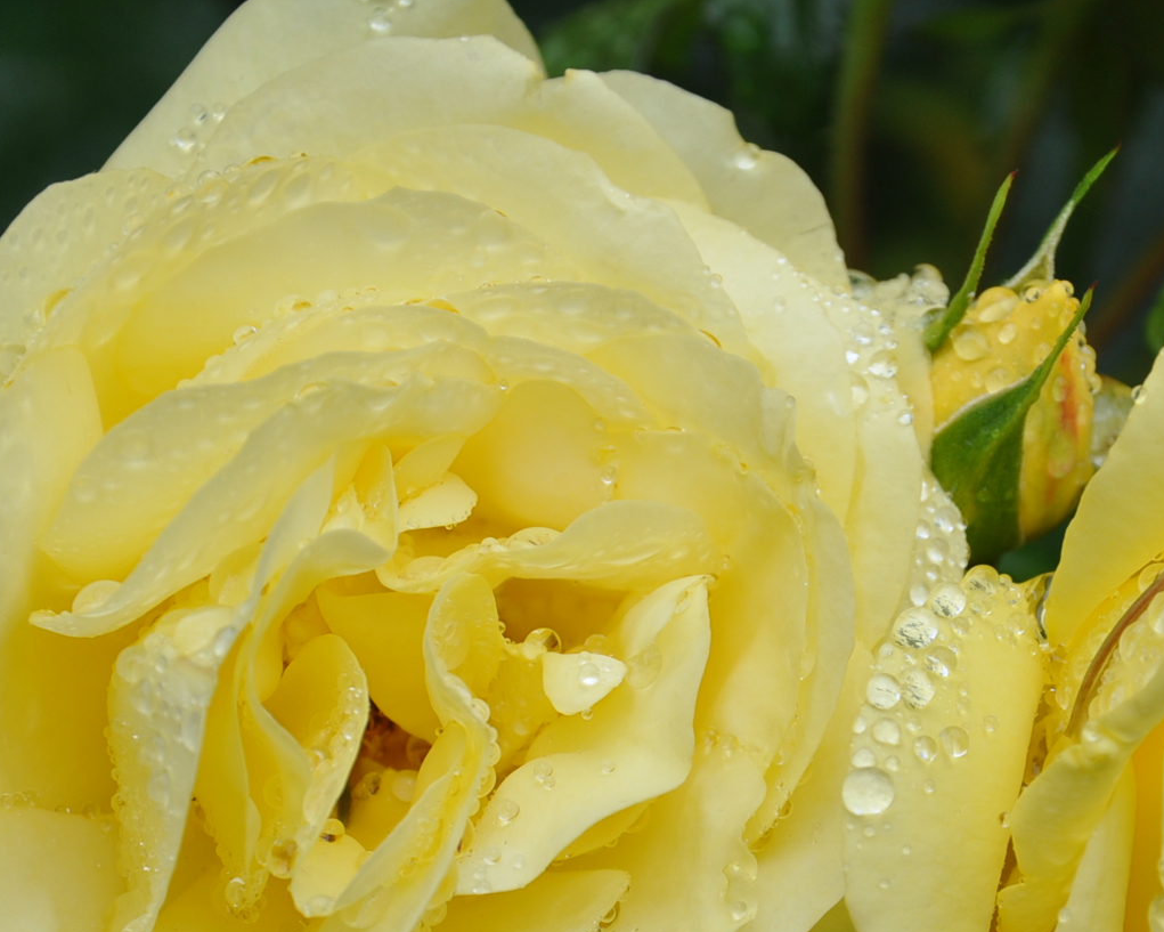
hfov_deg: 10.5
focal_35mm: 183
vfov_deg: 8.4
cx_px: 684
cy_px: 783
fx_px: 6305
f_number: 8
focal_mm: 62
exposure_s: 1/200
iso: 200
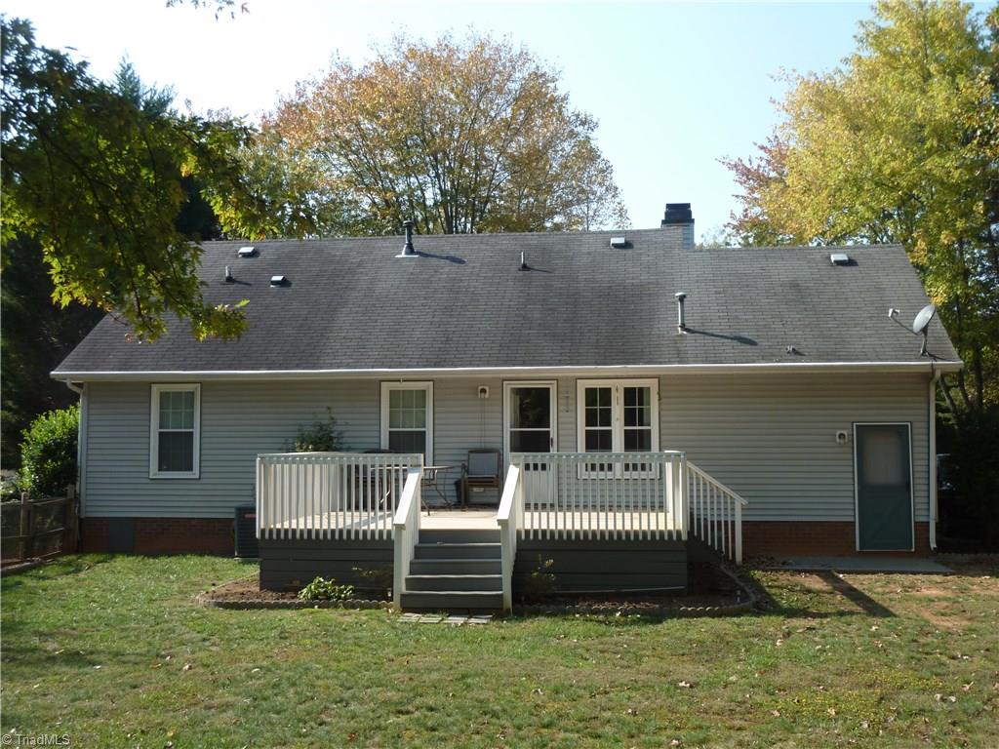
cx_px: 500
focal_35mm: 37
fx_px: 1068
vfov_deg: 38.7
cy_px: 374
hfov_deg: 50.1
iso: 80
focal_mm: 6.1
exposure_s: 1/320
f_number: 4
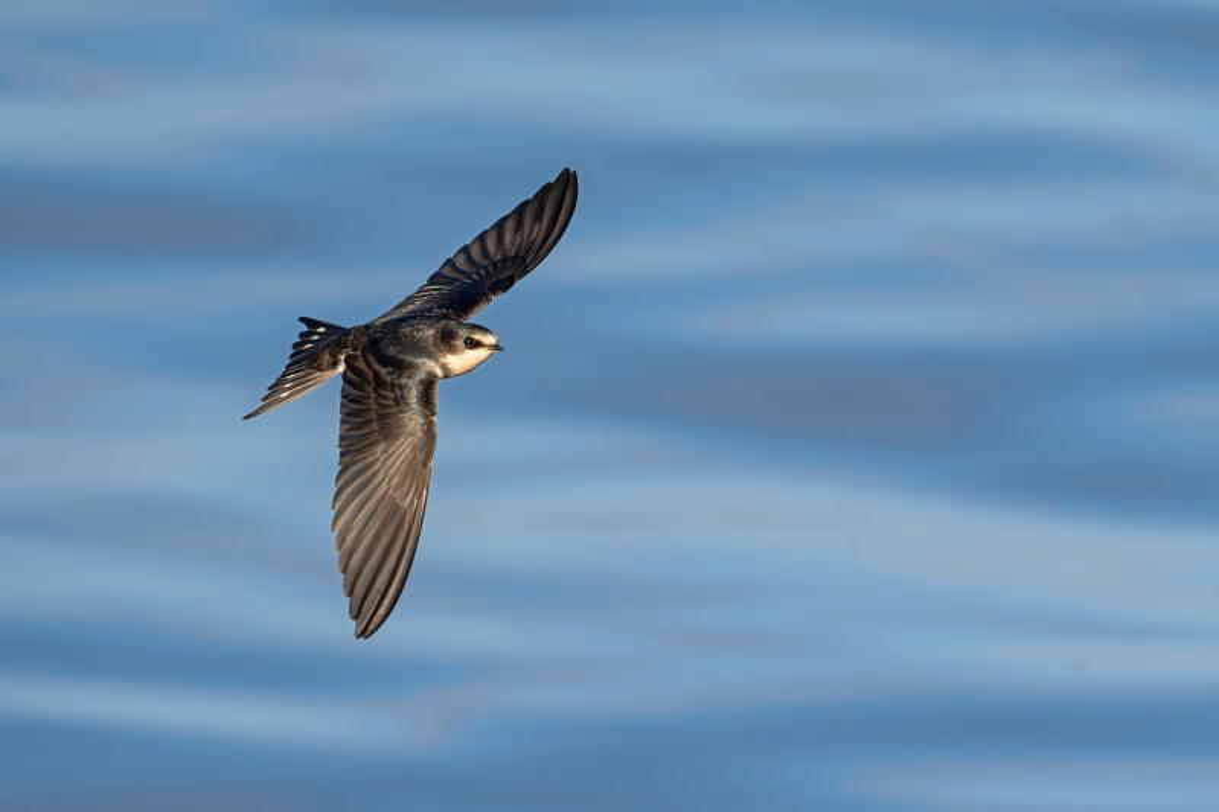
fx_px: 27082
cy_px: 406
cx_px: 610
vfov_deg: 1.7
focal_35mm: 800
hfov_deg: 2.6
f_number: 9
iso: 2500
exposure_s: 1/3200
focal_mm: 800
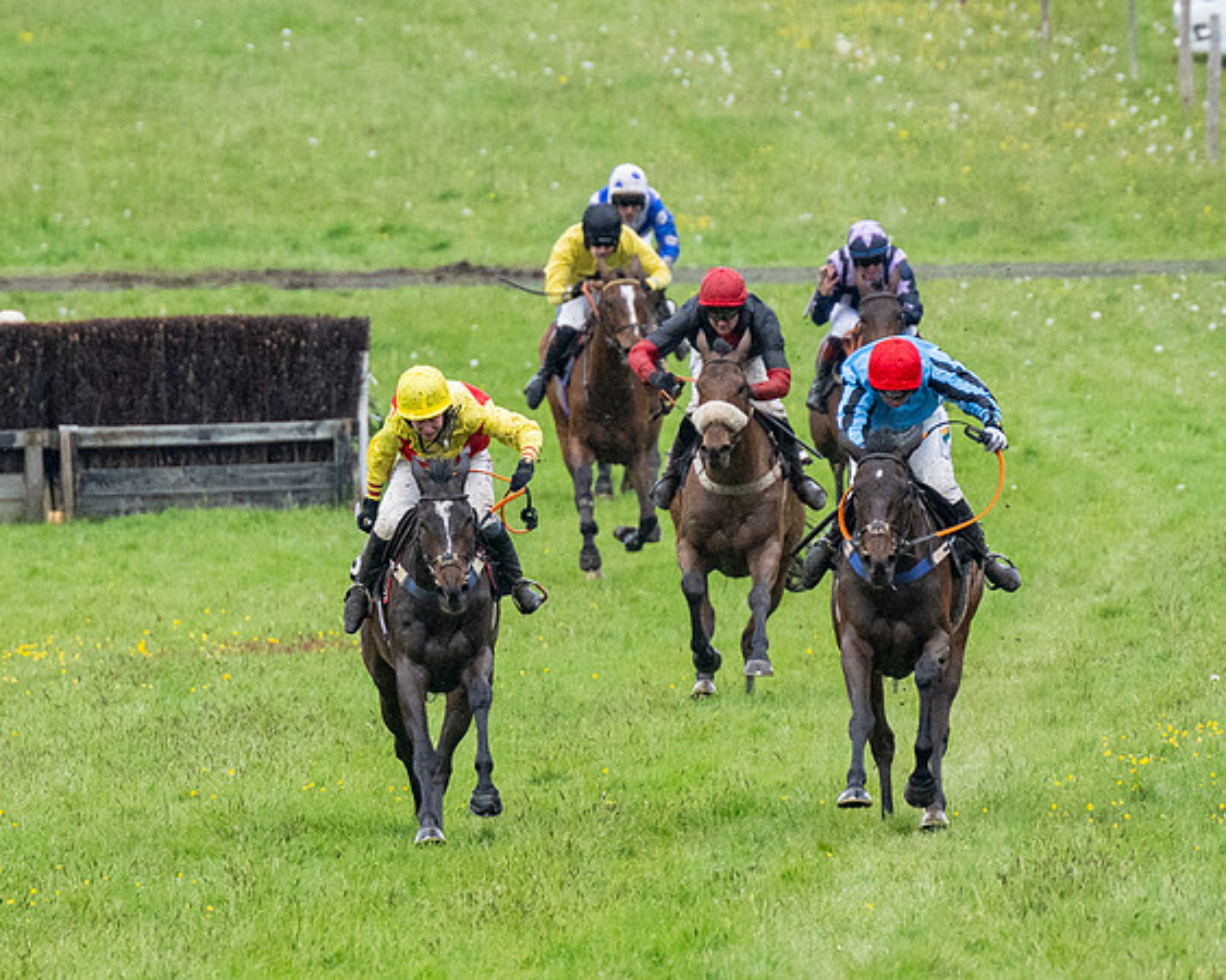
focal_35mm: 852
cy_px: 541
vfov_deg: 1.8
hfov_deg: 2.3
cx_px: 504
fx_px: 30919
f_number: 4
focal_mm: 270
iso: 1000
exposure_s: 1/1250
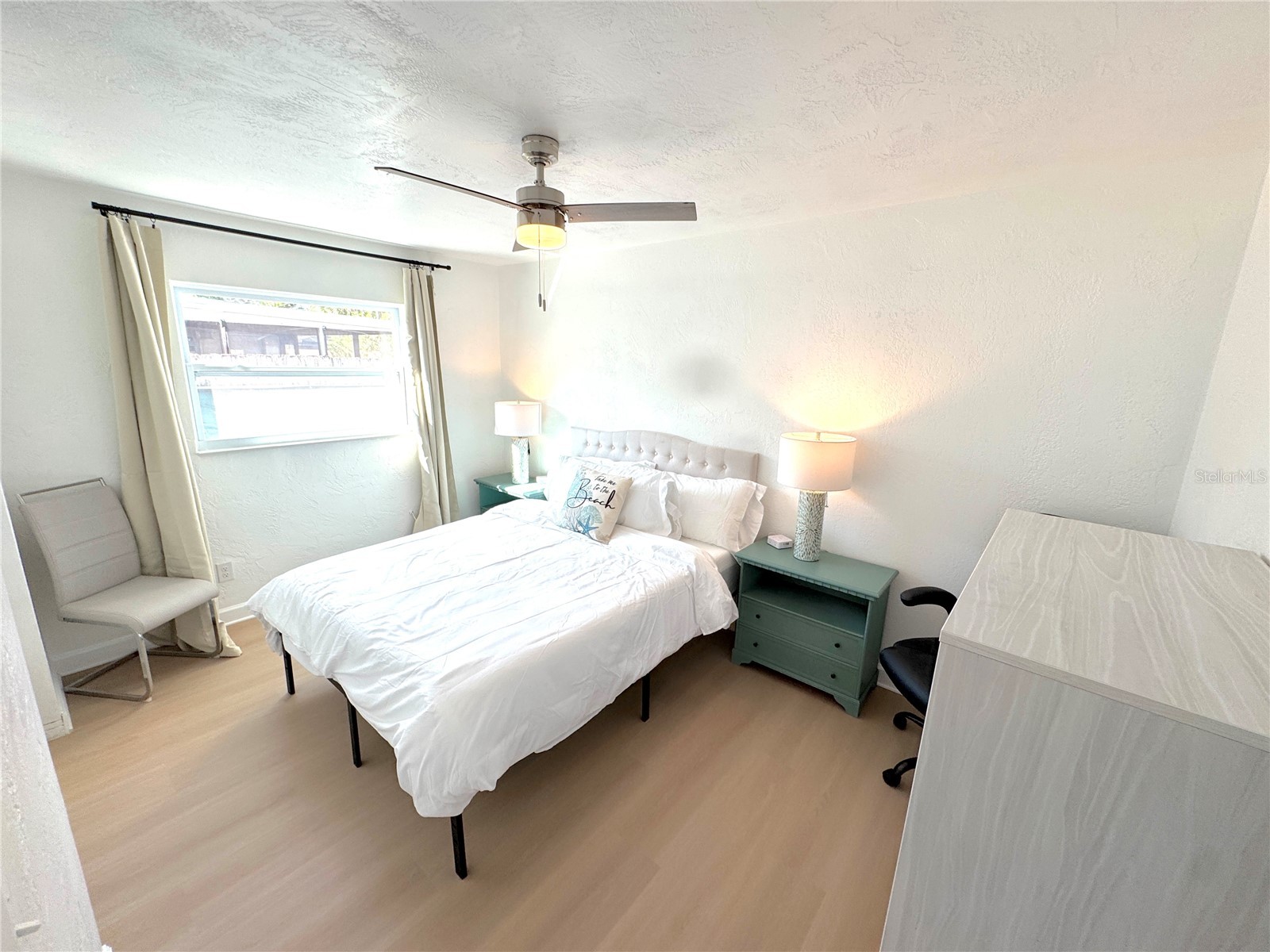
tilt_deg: -12.0
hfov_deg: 102.1
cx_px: 635
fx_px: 514
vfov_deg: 85.7
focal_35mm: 14
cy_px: 476
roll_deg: -0.9
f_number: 2.2
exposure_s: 1/120
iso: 40
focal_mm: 2.22
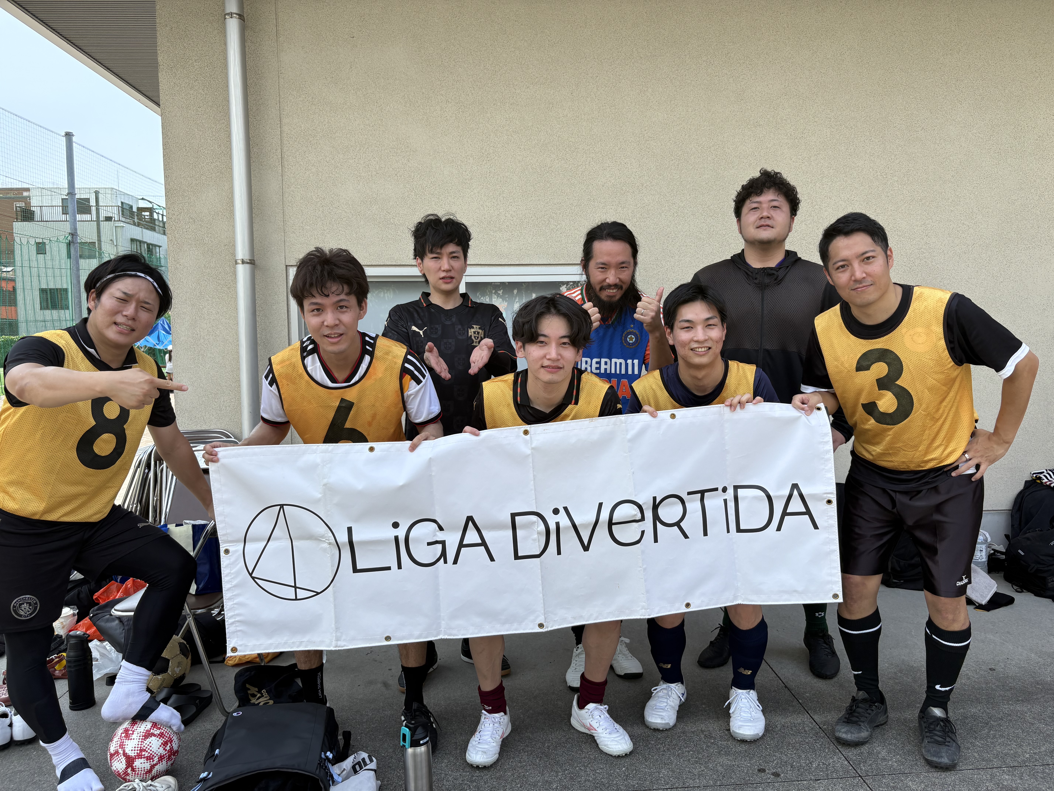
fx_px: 792
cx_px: 527
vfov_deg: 53.1
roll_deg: +1.6
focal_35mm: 26
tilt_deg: -2.9
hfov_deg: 67.3
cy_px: 396
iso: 50
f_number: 1.6
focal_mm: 5.96
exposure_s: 1/1155
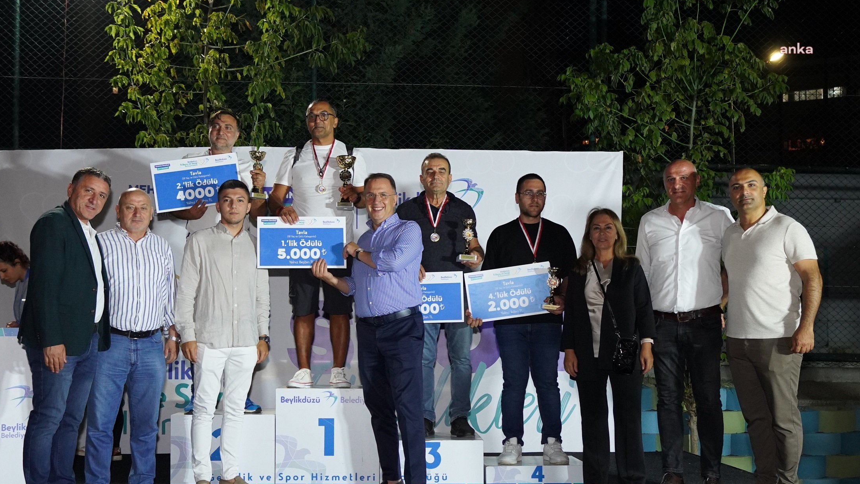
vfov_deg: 38.8
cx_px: 423
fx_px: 684
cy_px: 288
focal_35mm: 30
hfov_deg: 64.3
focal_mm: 19
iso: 2000
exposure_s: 1/125
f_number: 2.8
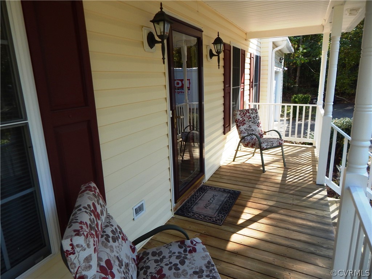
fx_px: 236
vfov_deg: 61.1
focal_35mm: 22
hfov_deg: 76.4
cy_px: 140
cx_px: 186
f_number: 3
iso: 125
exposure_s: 1/320
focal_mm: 4
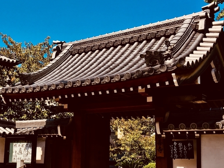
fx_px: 375
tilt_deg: +9.0
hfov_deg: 32.5
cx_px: 50
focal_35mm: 58
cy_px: 94
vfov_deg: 25.2
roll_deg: -1.9
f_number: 2.2
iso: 25
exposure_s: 1/1040
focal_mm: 4.15
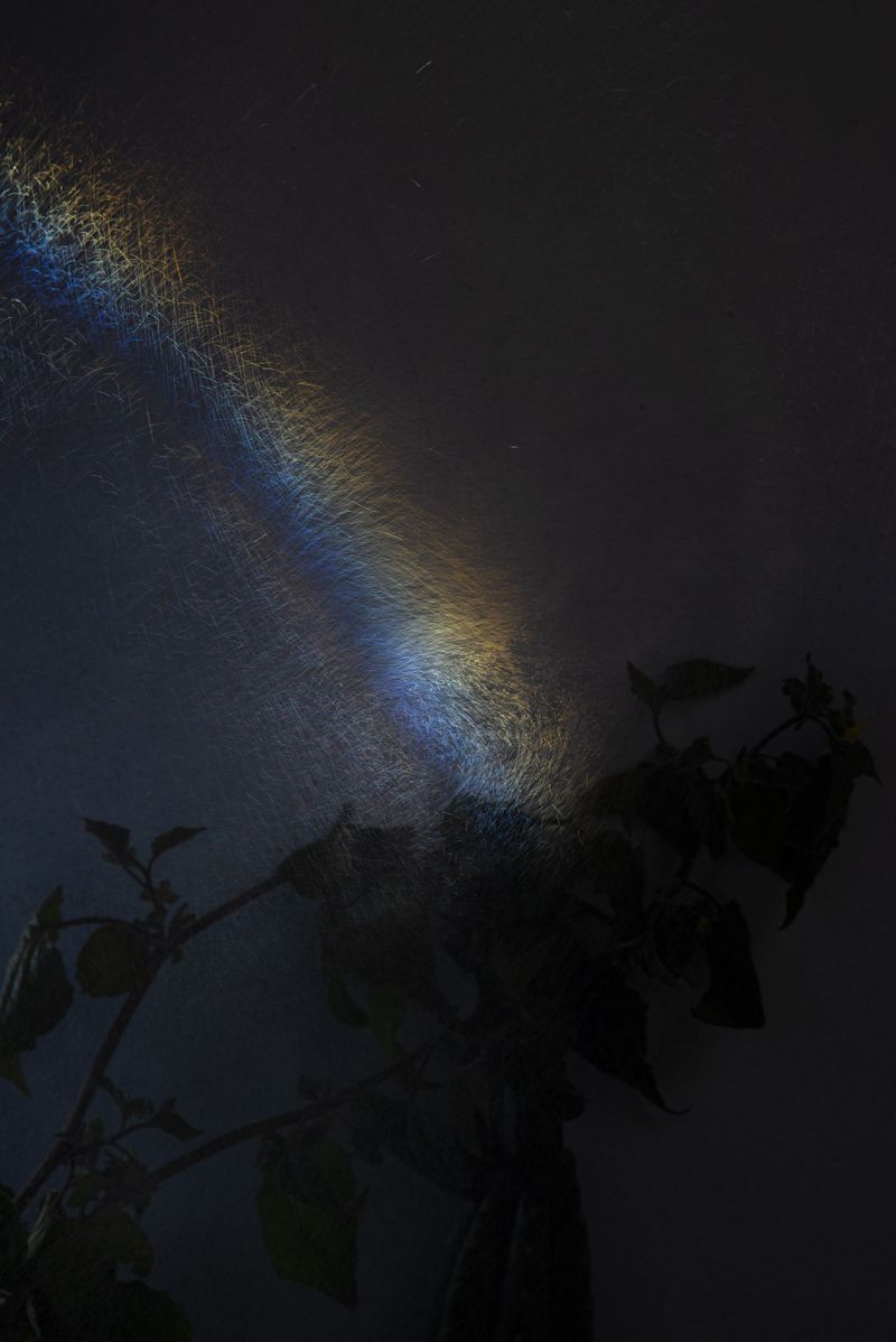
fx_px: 2610
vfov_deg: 28.8
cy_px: 671
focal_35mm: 70
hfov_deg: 19.5
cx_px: 448
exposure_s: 1/60
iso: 500
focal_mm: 70
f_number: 18
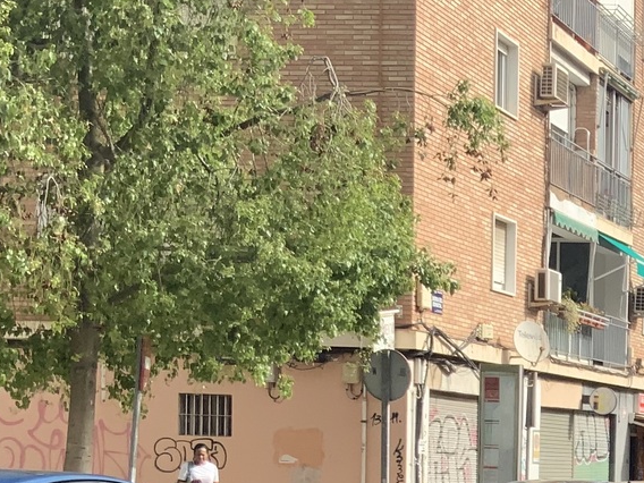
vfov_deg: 14.7
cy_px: 553
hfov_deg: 18.5
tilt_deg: -2.0
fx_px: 1823
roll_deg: -2.3
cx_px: 858
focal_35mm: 98
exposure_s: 1/869
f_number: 1.8
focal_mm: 3
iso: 16
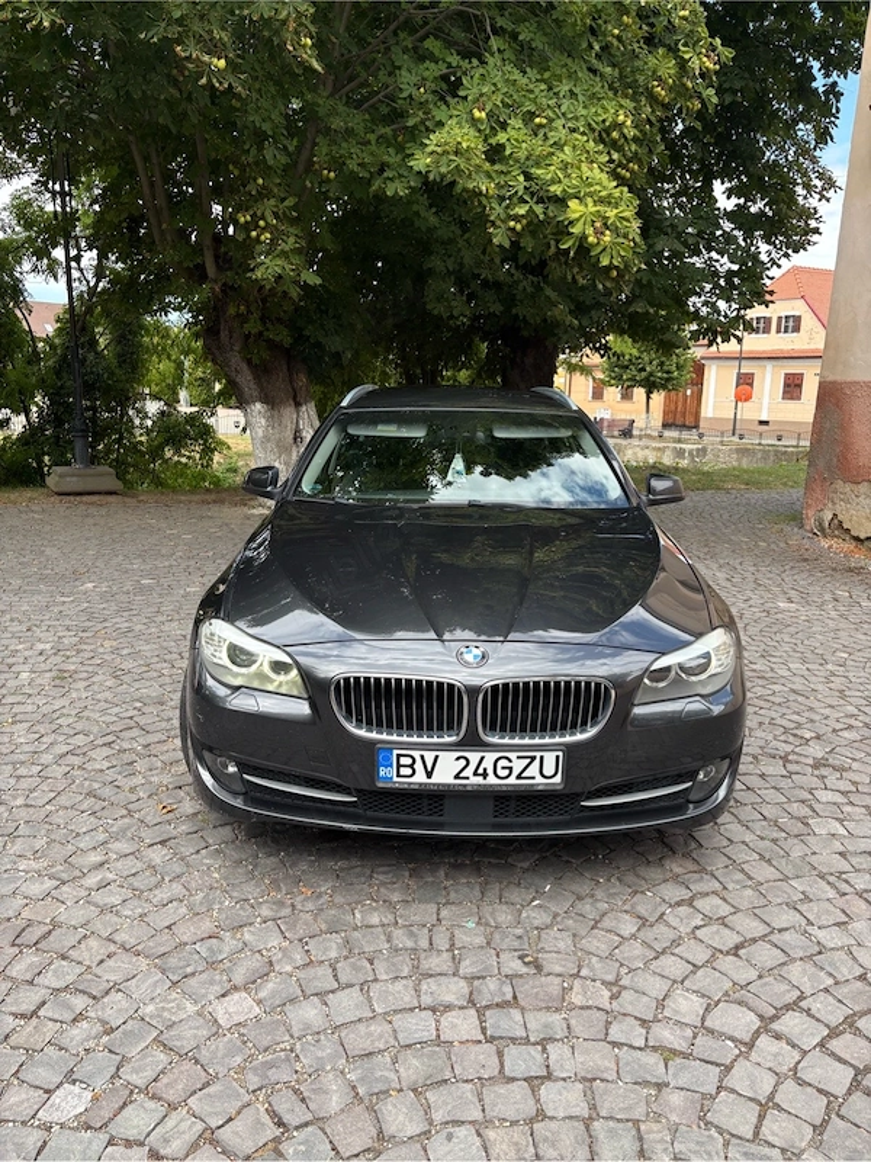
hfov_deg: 53.1
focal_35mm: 26
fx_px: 872
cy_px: 581
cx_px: 436
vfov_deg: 67.3
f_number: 1.6
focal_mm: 5.96
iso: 50
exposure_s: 1/782
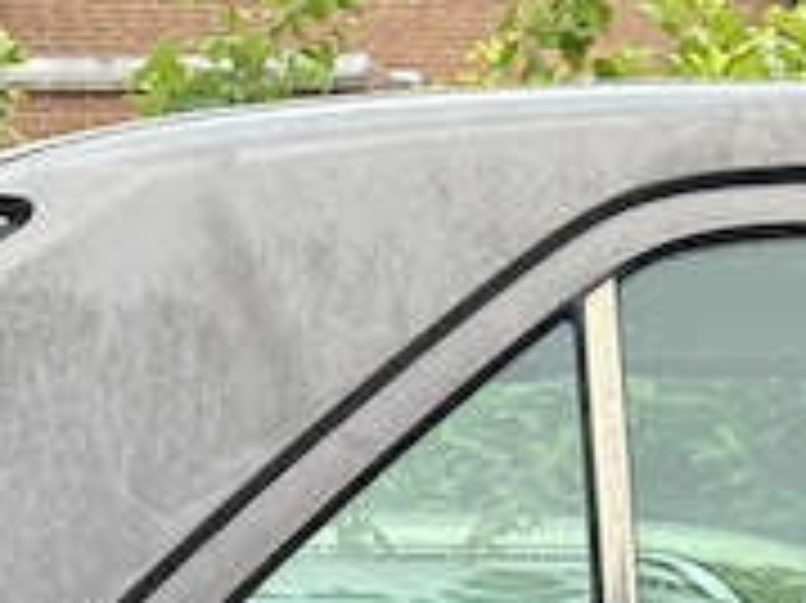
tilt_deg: -10.2
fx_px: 5003
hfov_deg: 8.8
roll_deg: -0.1
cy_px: 1084
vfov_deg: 6.7
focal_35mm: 215
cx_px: -743
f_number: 1.78
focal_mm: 6.86
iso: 100
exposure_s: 1/60
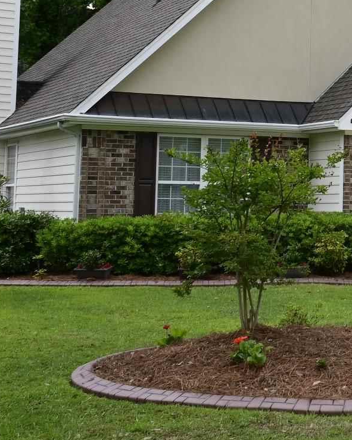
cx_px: 521
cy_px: 100
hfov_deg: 15.8
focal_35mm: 90
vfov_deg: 21.1
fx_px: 1172
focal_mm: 24
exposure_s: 1/40
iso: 200
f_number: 18
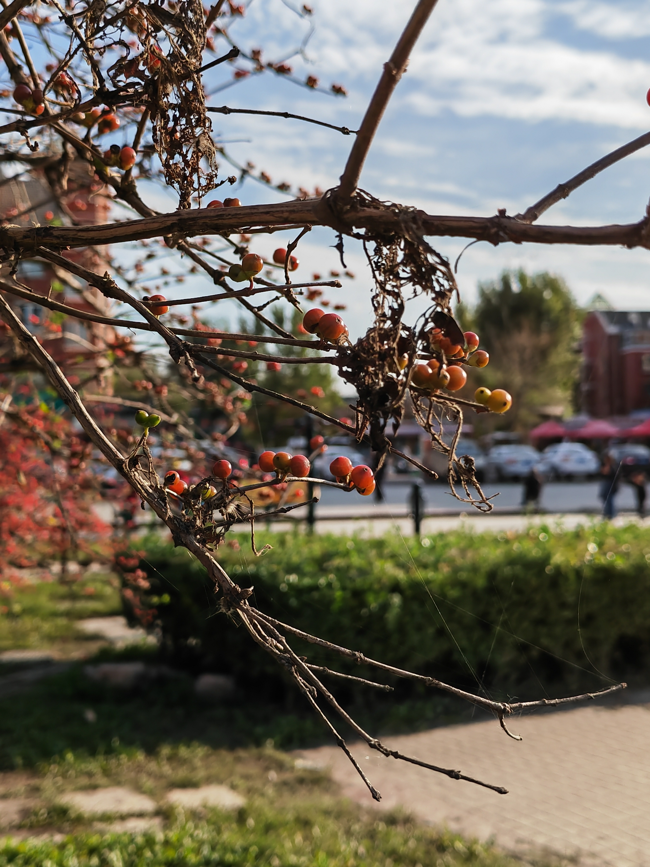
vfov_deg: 41.2
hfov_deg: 31.5
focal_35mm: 46
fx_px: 1152
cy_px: 434
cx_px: 325
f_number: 1.9
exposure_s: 1/3196
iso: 102
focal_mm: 5.52
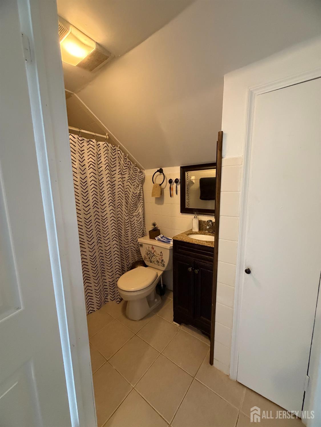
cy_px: 214
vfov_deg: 102.0
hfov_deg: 85.7
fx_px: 173
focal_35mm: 14
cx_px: 160
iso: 500
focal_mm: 2.22
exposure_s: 1/60
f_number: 2.2
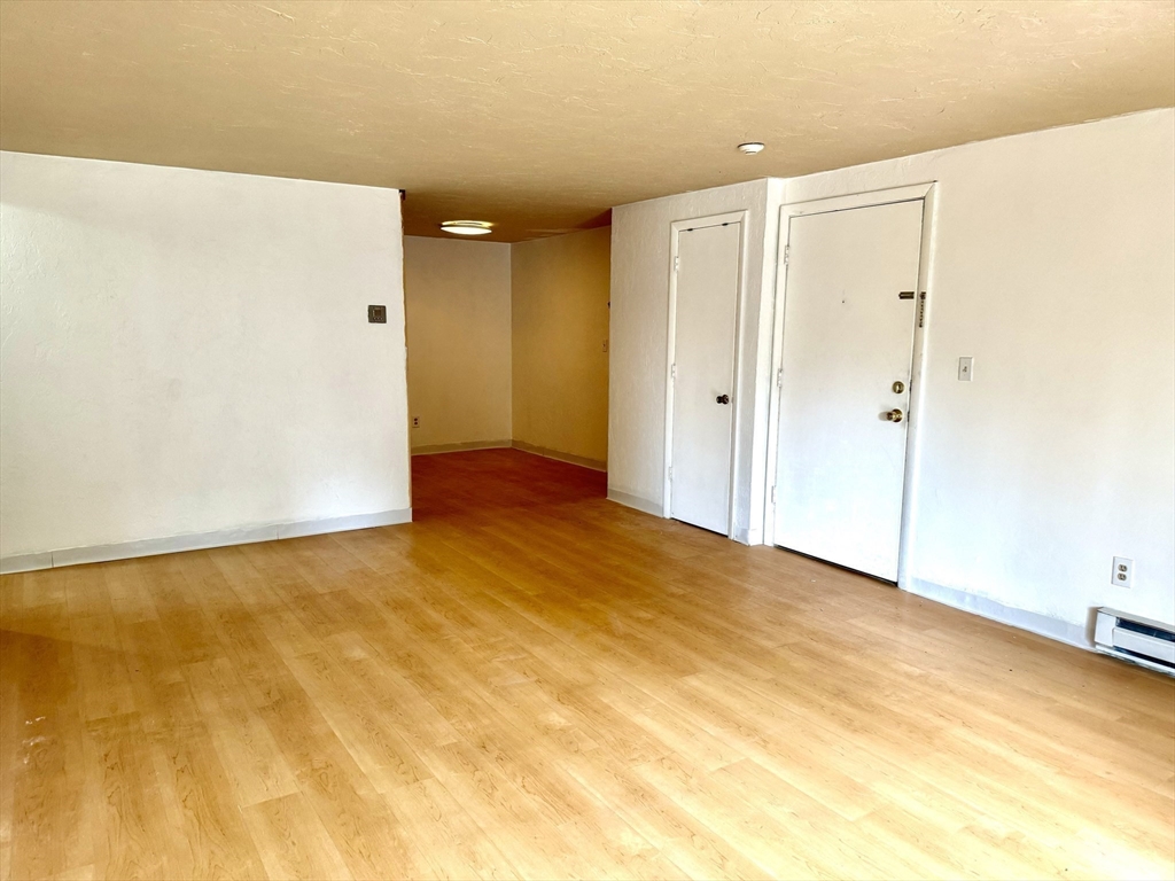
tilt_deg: -9.0
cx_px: 588
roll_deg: -0.4
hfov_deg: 71.6
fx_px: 815
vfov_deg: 56.8
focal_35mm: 24
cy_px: 440
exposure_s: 1/120
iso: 200
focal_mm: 6.76
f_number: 1.78
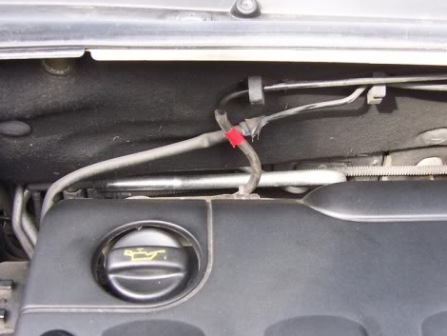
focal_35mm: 49
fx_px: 633
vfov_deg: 29.7
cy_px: 164
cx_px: 235
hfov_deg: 38.9
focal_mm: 6
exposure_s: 1/30
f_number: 3
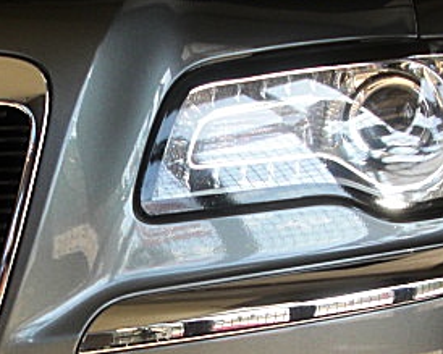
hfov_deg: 23.1
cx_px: 123
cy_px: 291
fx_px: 1075
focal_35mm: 82
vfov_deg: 18.5
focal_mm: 6.3
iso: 50
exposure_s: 1/60
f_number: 2.8
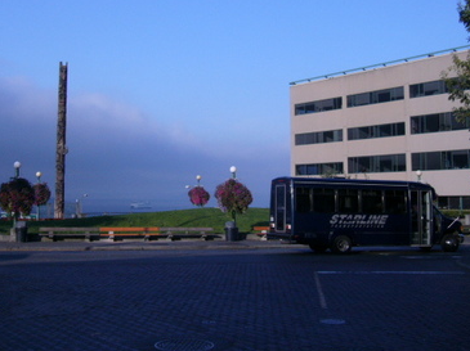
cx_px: 211
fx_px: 651
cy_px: 123
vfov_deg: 30.0
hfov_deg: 39.6
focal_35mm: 48
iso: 100
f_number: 8
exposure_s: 1/250
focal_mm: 5.8
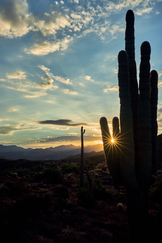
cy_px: 122
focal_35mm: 35
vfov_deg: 54.4
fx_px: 236
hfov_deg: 37.9
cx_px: 81
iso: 100
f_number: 16
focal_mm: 23
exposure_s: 1/17
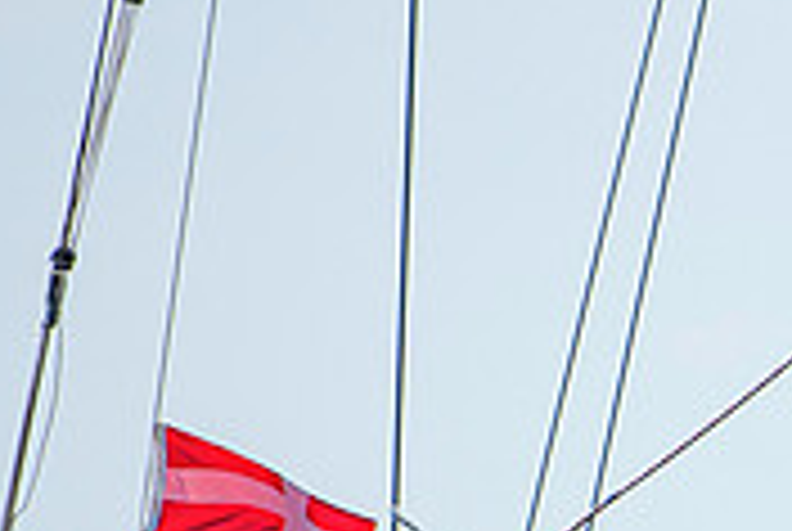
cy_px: 821
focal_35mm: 1975
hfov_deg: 1.0
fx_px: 43523
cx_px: 1098
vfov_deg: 0.7
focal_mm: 400
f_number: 5
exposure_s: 1/3200
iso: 400
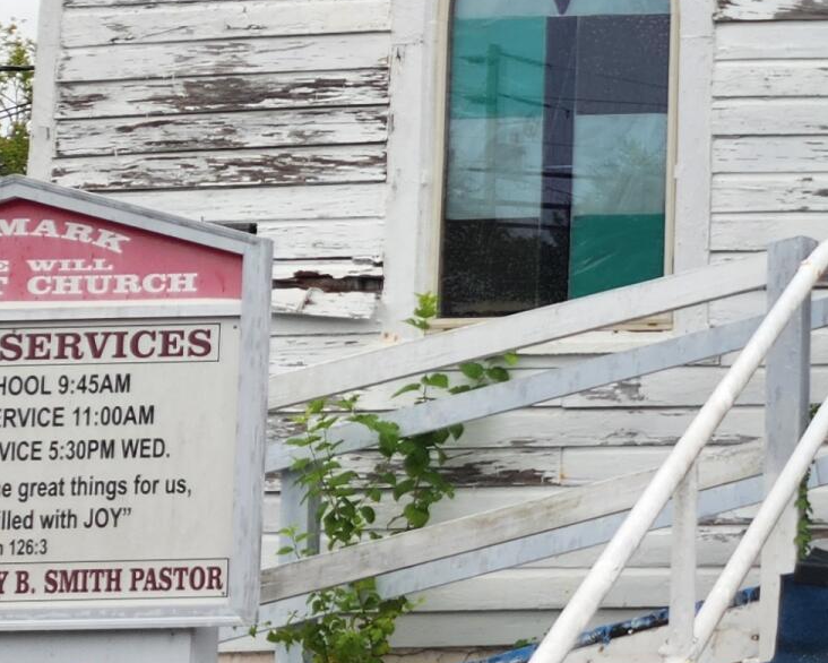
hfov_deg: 17.6
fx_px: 2255
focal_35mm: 92
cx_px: 1405
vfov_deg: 16.7
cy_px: 189
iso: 20
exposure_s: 1/607
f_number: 1.8
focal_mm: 5.4
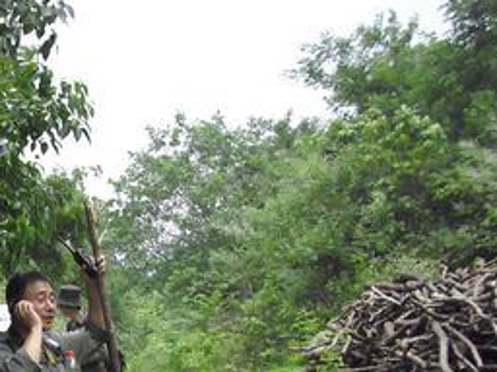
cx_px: -54
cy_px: 503
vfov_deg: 13.6
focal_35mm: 104
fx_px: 1493
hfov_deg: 18.2
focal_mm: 6.2
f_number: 2.8
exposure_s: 1/400
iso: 100
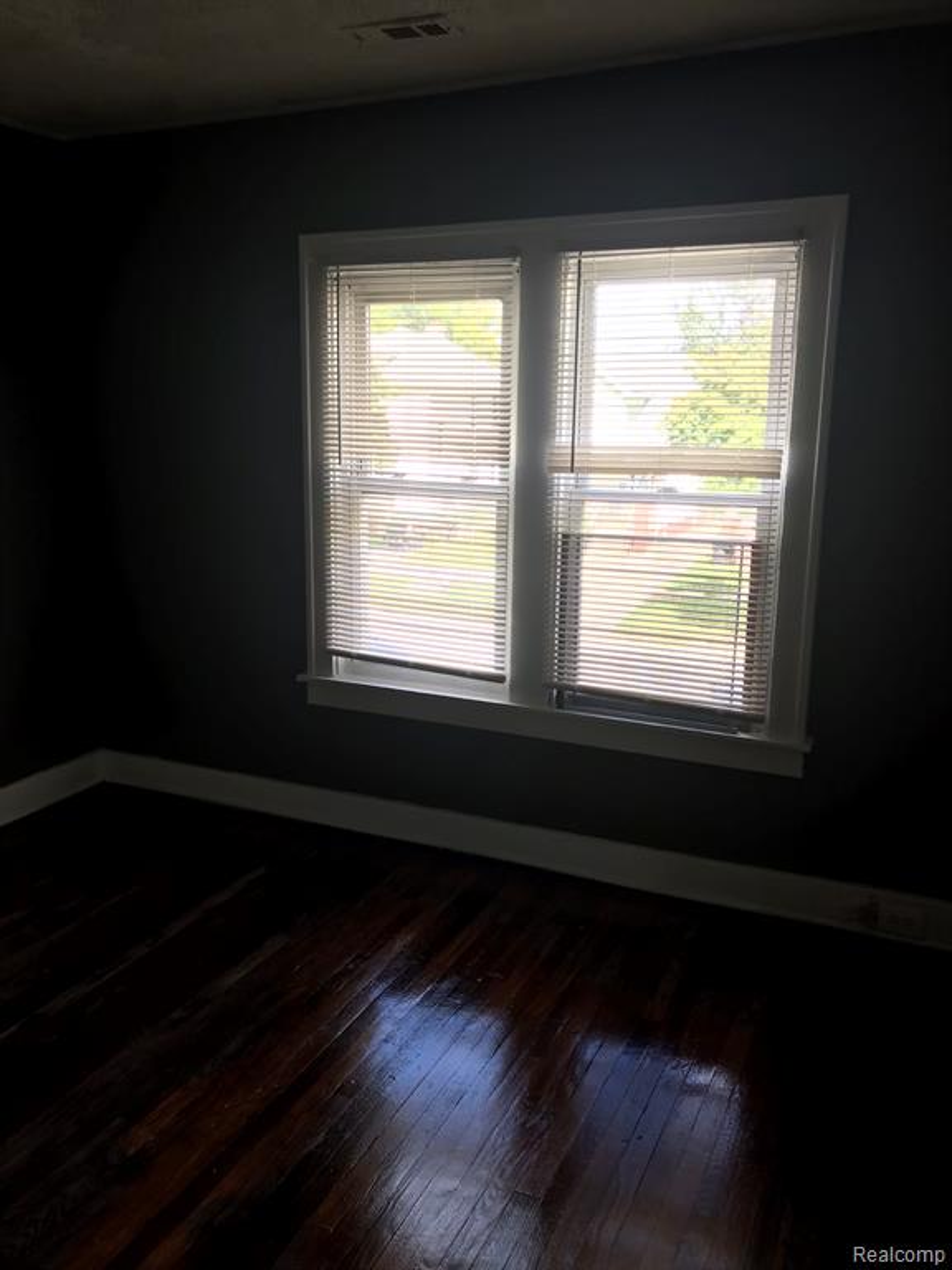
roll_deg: -0.5
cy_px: 635
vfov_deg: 63.4
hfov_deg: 49.7
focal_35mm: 28
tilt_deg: -11.4
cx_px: 476
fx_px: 1027
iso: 20
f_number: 1.8
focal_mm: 3.99
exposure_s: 1/134
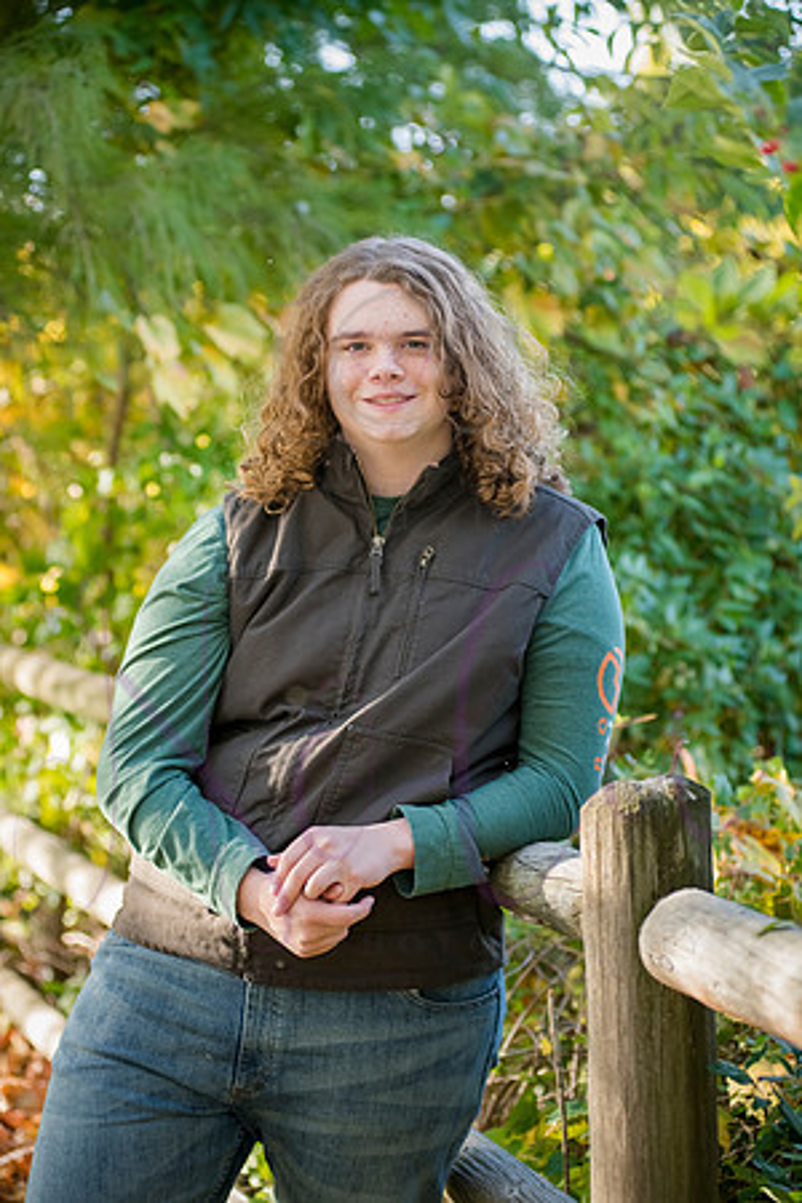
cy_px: 602
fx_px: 2673
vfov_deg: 25.4
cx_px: 401
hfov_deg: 17.1
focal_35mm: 80
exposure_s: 1/320
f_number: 4
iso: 640
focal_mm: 80
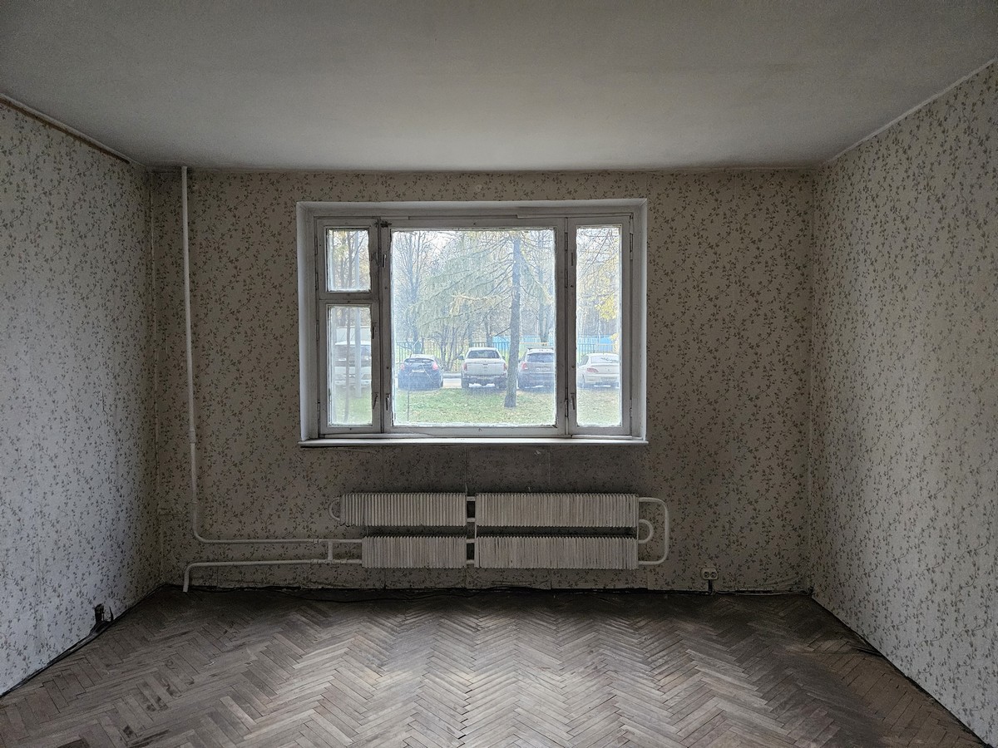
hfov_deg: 73.9
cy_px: 374
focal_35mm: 23
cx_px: 499
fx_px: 663
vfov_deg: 58.9
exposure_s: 1/200
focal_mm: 5.4
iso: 640
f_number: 1.8
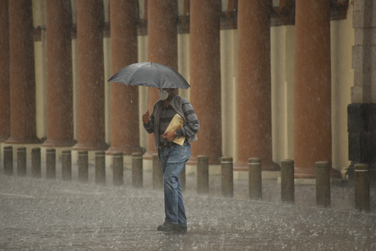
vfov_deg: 5.7
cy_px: 126
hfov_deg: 8.6
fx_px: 2506
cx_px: 188
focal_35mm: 240
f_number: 5
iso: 400
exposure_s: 1/320
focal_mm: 240
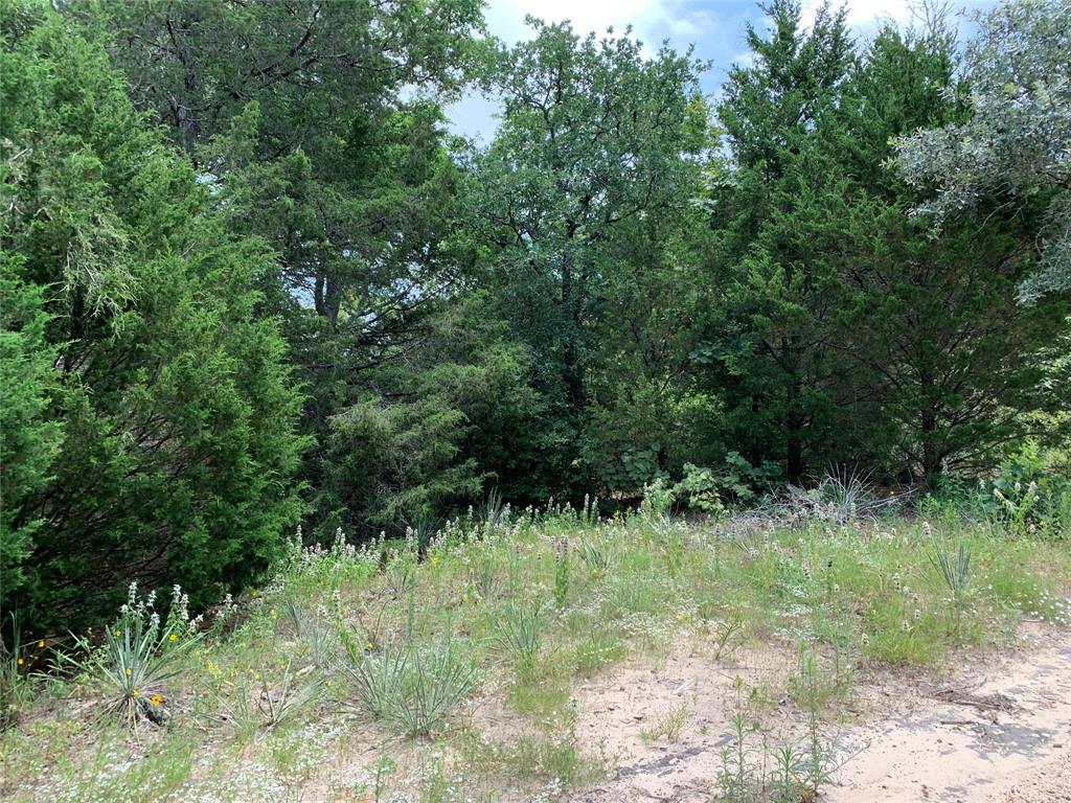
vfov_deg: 53.1
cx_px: 536
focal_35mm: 26
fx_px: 804
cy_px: 402
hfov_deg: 67.3
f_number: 1.8
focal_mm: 4.25
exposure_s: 1/497
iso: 25
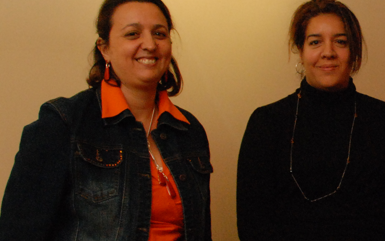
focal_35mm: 76
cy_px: 131
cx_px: 421
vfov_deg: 17.1
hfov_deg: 25.2
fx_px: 797
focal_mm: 18
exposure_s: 1/60
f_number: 8
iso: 1250
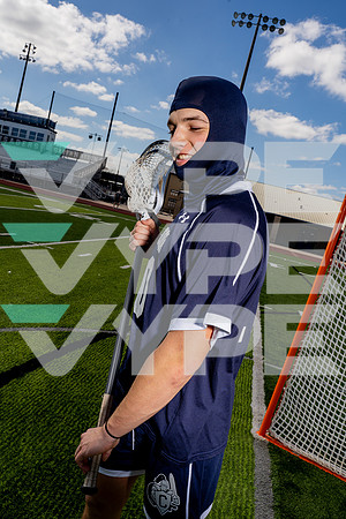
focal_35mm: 29
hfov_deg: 45.0
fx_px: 418
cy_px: 260
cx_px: 173
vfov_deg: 63.7
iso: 100
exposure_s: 1/250
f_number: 14
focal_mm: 29
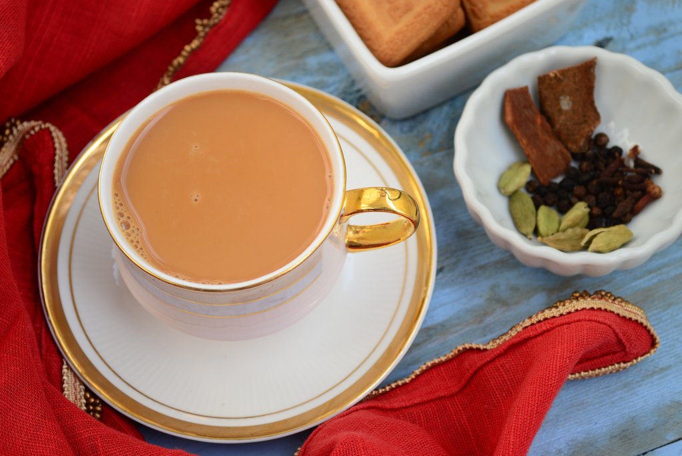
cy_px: 228
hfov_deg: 29.8
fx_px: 1280
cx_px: 341
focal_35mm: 68
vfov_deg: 20.2
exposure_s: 1/100
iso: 100
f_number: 5.3
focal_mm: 45
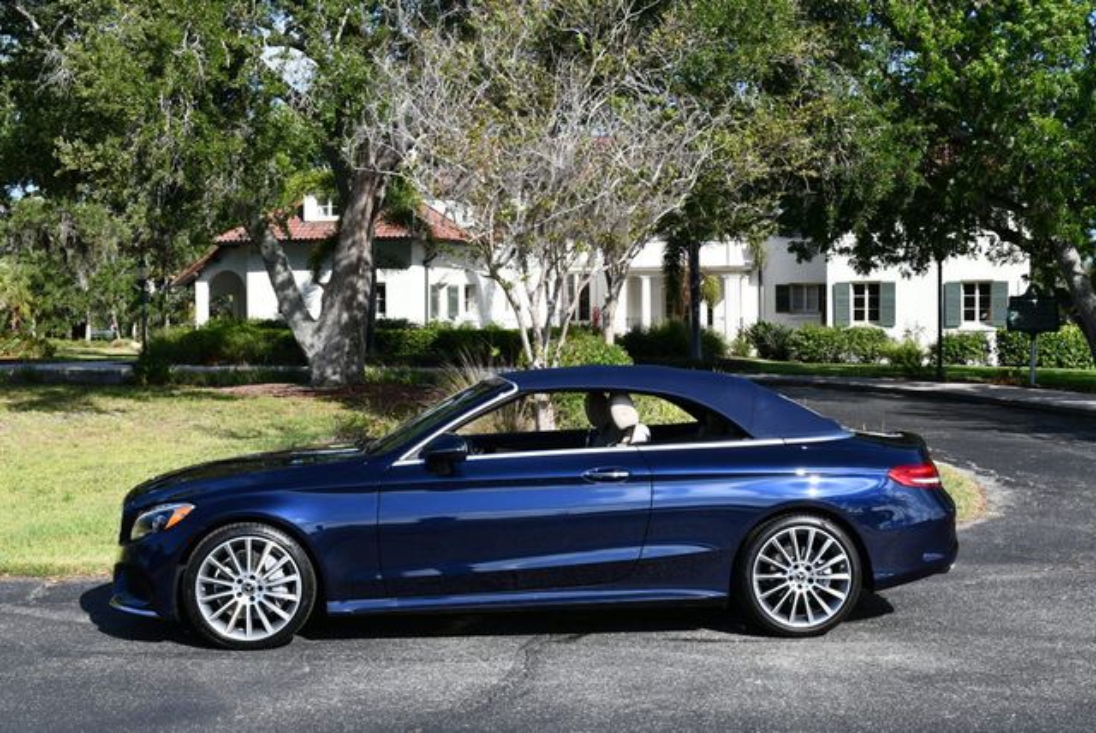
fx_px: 1463
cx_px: 548
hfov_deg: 41.1
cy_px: 366
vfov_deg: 28.1
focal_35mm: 48
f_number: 8
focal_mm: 24
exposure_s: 1/250
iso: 110
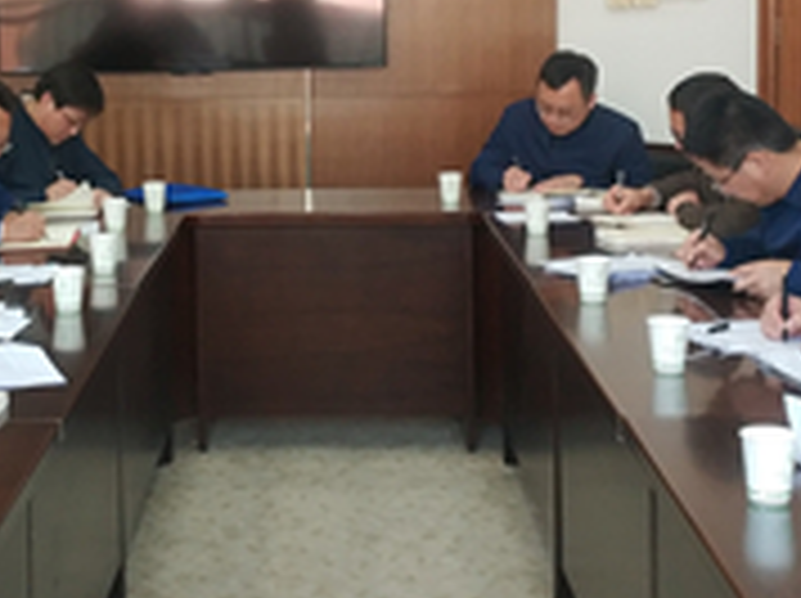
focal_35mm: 90
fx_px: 2080
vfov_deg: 16.3
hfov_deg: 21.6
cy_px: 137
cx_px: 202
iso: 188
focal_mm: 4.5
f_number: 2
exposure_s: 1/25
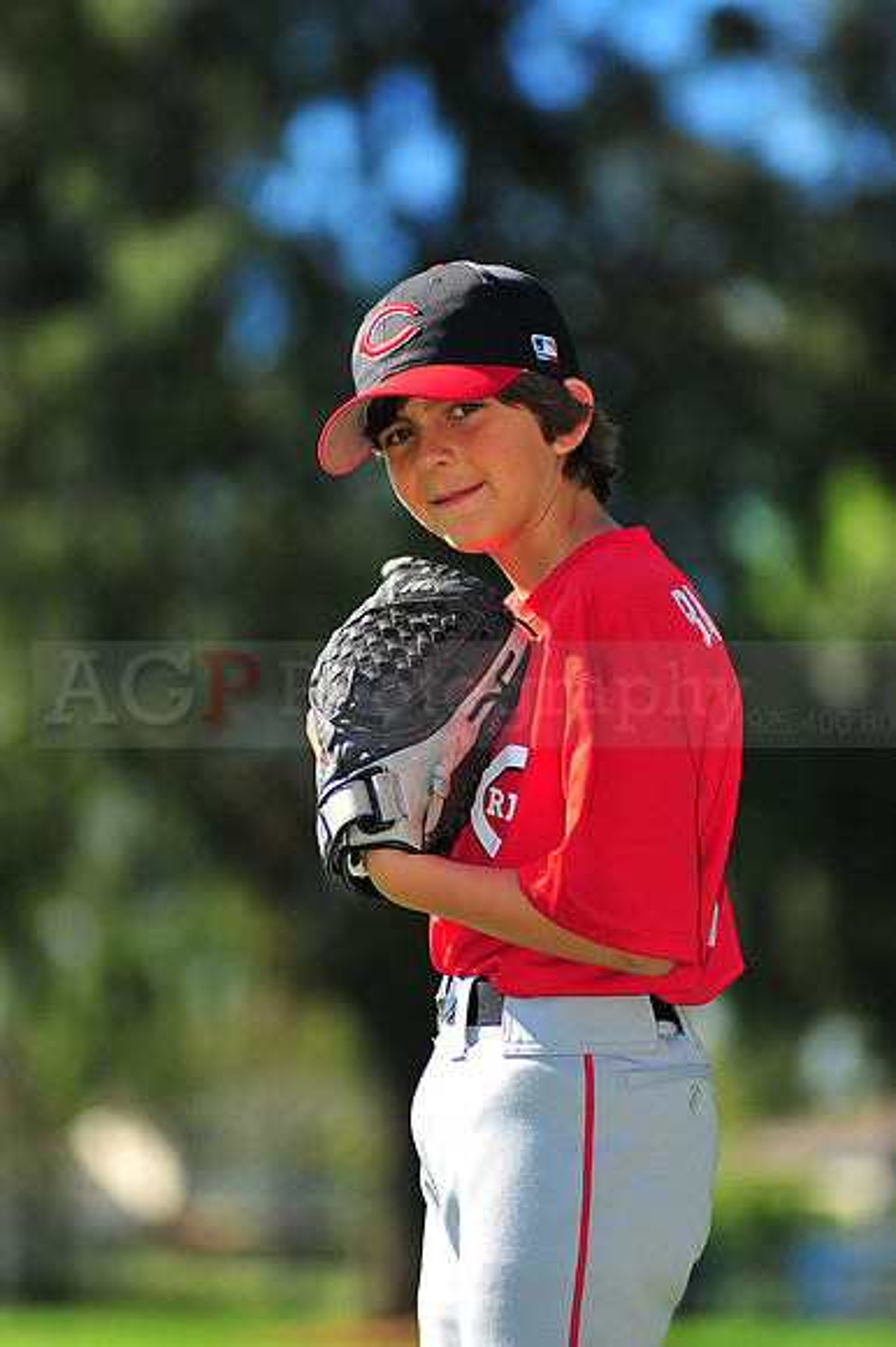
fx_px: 6728
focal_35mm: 180
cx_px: 448
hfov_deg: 7.6
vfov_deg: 11.4
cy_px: 674
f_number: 3.5
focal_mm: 180
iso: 200
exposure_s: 1/1600
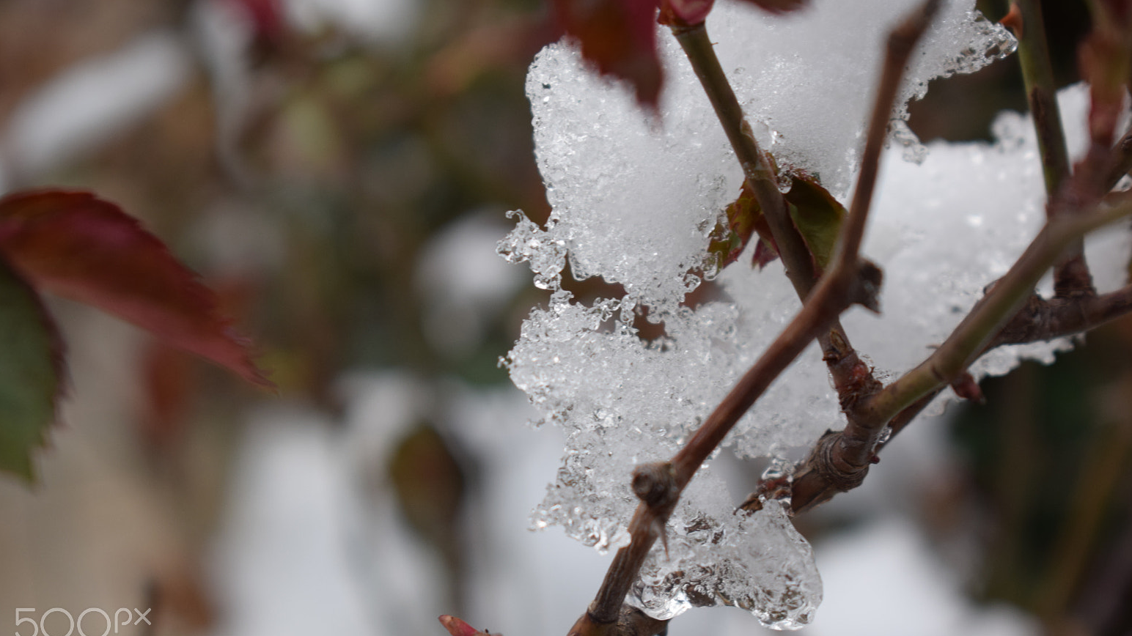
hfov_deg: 23.8
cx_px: 556
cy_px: 330
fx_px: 2687
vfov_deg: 13.5
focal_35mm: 90
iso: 400
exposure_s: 1/60
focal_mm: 55
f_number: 5.6
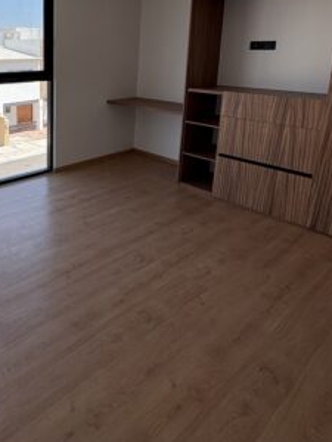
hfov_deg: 46.4
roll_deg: +0.5
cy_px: 124
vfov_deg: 60.8
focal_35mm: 28
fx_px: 358
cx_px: 53
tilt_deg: -9.6
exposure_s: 1/657
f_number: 2.2
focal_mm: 2.22
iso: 50
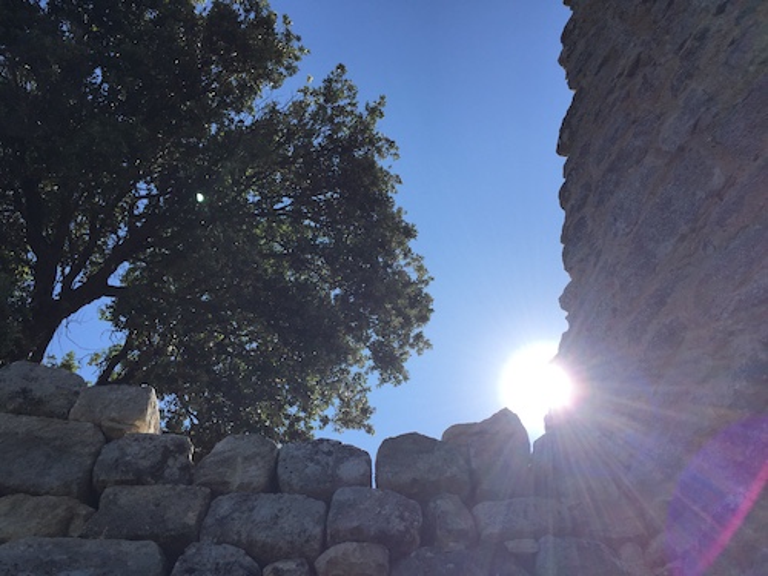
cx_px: 384
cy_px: 288
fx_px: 643
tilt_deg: +50.6
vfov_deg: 48.2
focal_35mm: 29
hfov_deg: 61.7
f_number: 2.2
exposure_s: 1/3049
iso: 32
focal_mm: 4.15
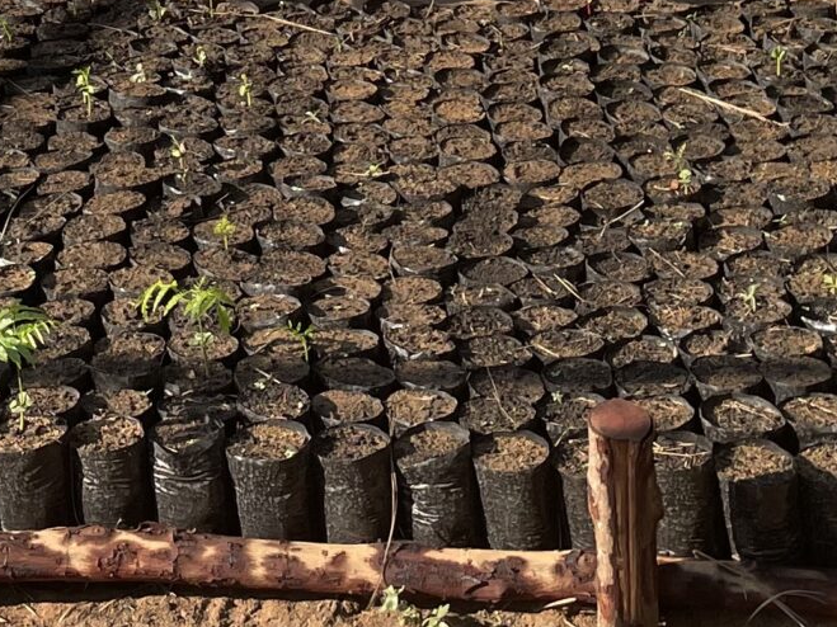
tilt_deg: -6.3
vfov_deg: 13.3
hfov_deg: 19.3
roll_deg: +0.6
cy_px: -467
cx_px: 207
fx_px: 2442
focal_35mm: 101
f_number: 1.6
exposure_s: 1/686
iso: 32
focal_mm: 4.2
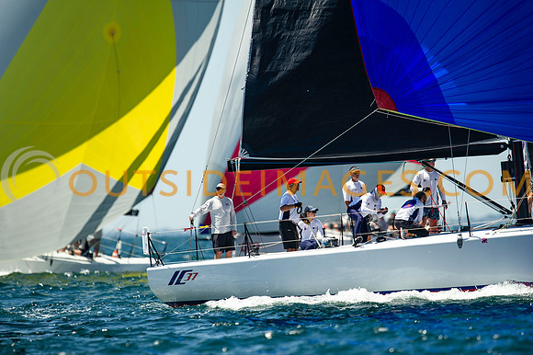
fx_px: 8878
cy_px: 178
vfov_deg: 2.3
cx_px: 266
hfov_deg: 3.4
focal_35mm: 600
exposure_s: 1/2000
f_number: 5
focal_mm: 600
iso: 400
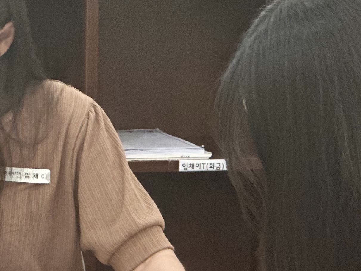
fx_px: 2670
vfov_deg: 5.8
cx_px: 19
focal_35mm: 256
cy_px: 345
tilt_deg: -10.7
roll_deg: -0.7
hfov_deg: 7.7
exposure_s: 1/40
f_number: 2.8
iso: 200
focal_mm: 9
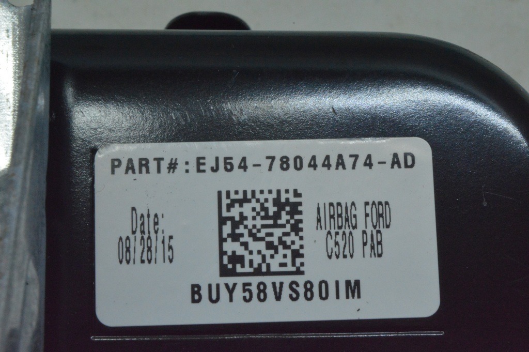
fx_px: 1211
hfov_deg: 24.6
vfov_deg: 16.5
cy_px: 176
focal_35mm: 82
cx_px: 264
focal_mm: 55
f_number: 36
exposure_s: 1/40
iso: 5000
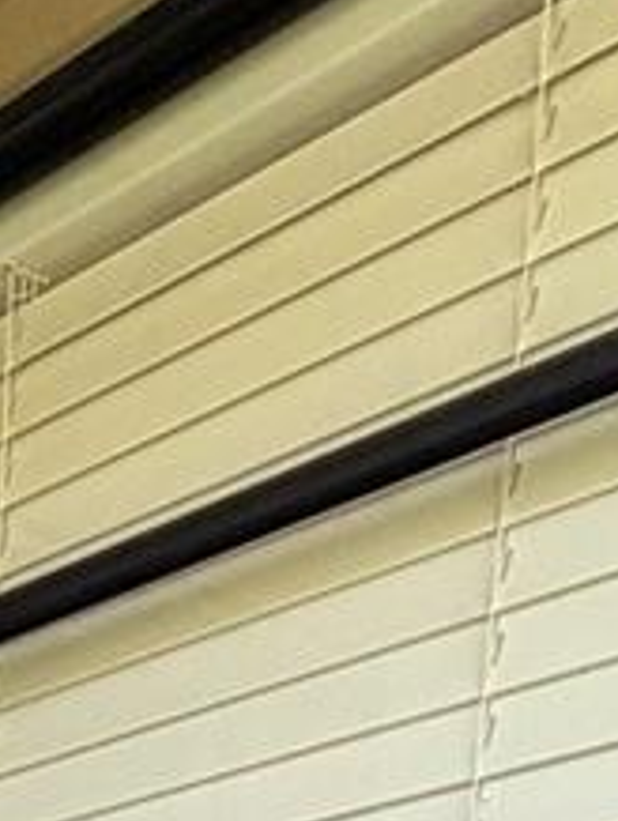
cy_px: 1672
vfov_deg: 17.5
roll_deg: -0.7
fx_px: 1829
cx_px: -1021
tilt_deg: -7.4
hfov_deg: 12.7
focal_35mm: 77
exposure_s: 1/120
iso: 200
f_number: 2.2
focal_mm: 2.22
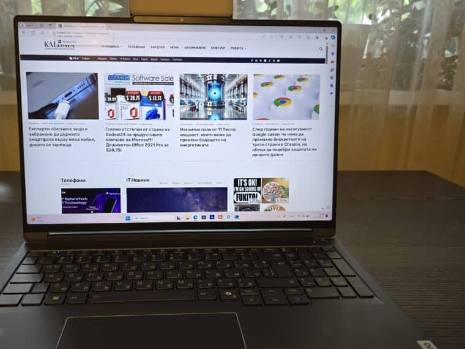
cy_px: 199
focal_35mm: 31
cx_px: 187
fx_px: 416
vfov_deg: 45.3
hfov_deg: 57.9
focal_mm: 6.3
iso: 320
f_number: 1.7
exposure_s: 1/100
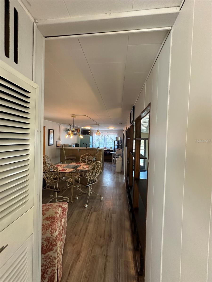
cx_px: 106
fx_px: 114
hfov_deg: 85.7
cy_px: 141
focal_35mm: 14
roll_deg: -0.7
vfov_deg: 102.1
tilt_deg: -0.6
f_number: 2.2
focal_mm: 2.22
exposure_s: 1/60
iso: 400
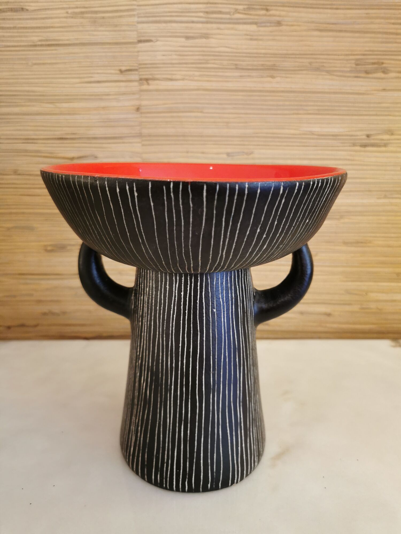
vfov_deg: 65.3
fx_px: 417
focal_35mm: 27
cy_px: 267
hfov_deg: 51.4
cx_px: 200
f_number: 1.6
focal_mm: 5.56
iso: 125
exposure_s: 1/50
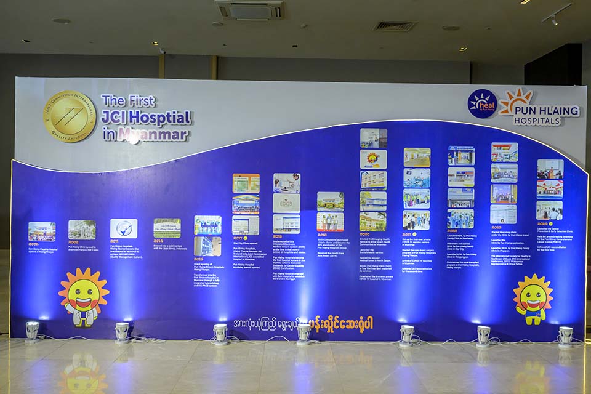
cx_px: 296
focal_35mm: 39
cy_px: 197
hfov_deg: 49.6
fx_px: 640
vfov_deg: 34.2
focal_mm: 39
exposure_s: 1/200
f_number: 6.3
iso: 1100
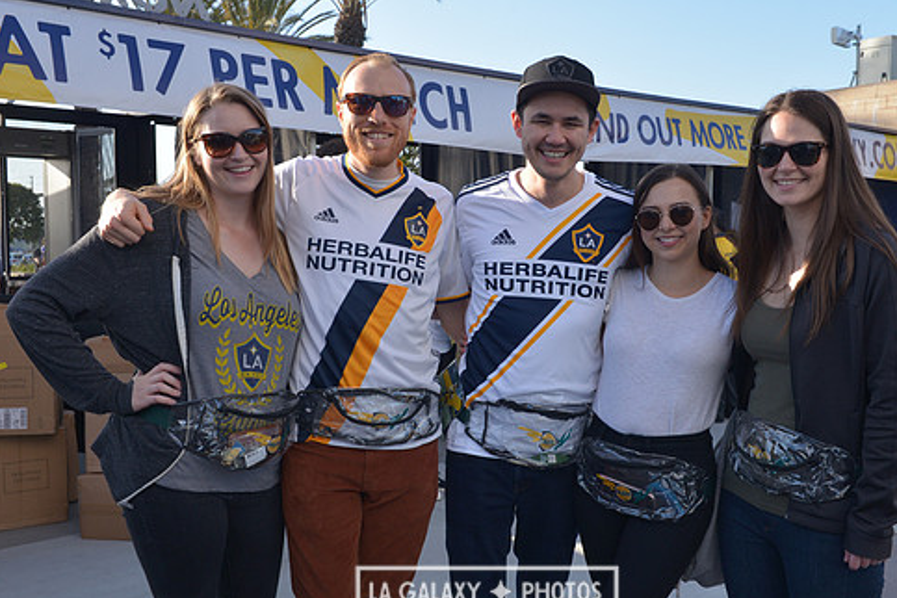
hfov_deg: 46.4
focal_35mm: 42
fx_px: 1046
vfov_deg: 31.9
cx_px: 487
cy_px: 313
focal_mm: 35
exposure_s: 1/250
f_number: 11
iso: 500
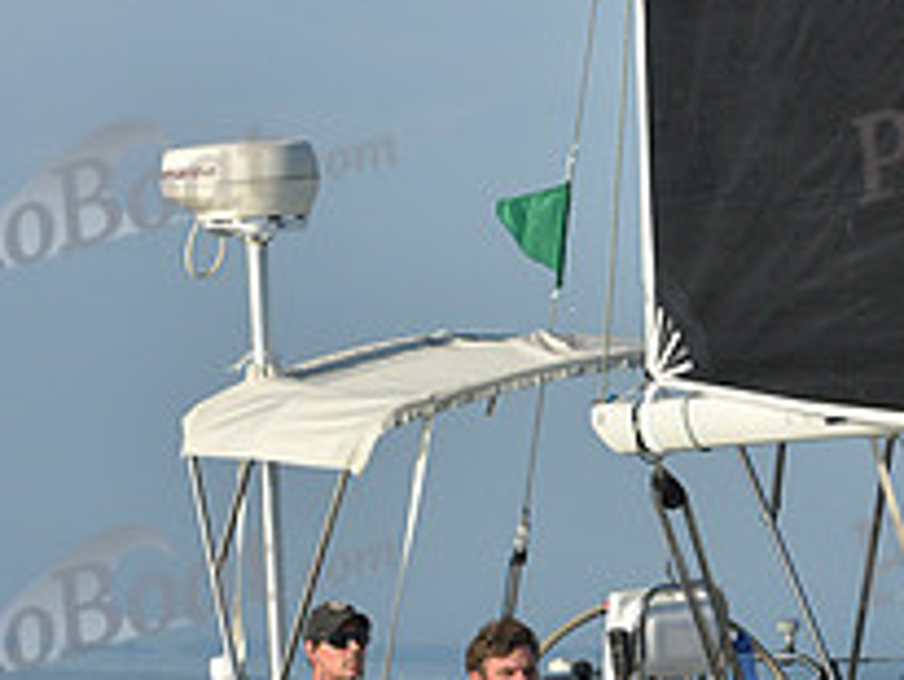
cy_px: 785
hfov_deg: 5.9
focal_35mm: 338
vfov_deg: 4.4
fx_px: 8837
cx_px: 625
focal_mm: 125
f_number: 10
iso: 320
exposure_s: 1/800
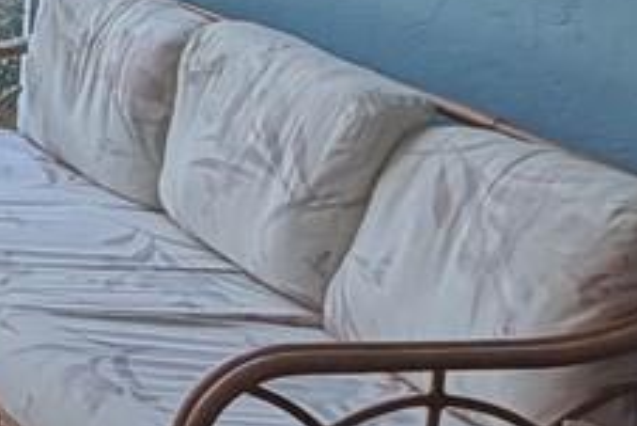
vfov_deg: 12.9
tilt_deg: -8.5
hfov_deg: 15.9
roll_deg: -0.8
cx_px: -612
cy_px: -110
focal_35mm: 103
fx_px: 1824
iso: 125
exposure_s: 1/120
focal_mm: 2.22
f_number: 2.2
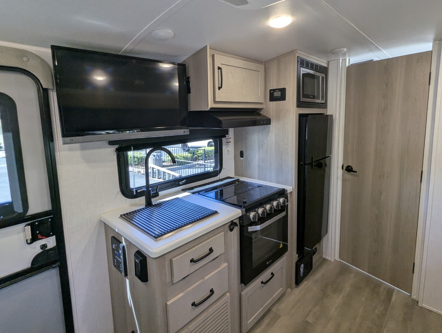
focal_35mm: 18
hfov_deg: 87.7
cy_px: 147
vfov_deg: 71.5
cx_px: 229
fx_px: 230
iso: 119
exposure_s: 1/115
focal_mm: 2.35
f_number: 2.2
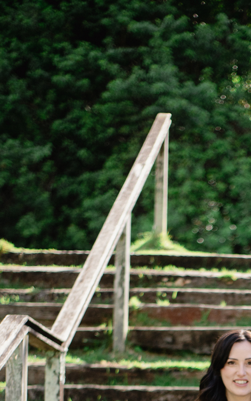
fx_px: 1379
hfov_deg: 10.2
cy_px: 479
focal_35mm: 126
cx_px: 304
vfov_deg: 15.9
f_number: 2
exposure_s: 1/4000
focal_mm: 50
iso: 250
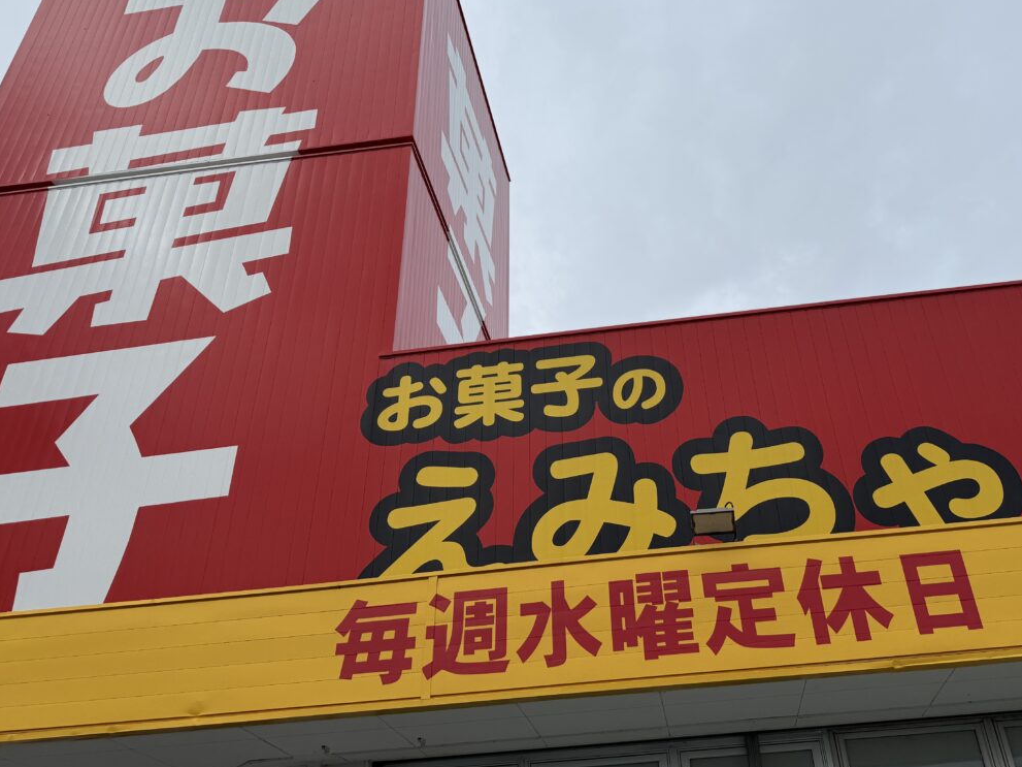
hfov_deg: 58.1
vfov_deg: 45.2
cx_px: 592
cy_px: 303
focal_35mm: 31
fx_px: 915
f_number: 1.78
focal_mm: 6.76
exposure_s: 1/8130
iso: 80
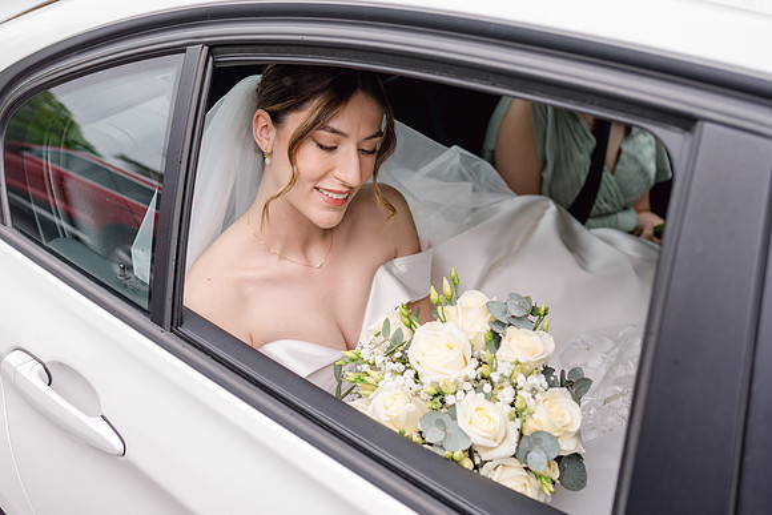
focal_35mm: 43
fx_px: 912
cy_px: 243
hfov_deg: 45.8
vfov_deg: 31.5
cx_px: 347
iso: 200
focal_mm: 35
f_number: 2.8
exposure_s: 1/800
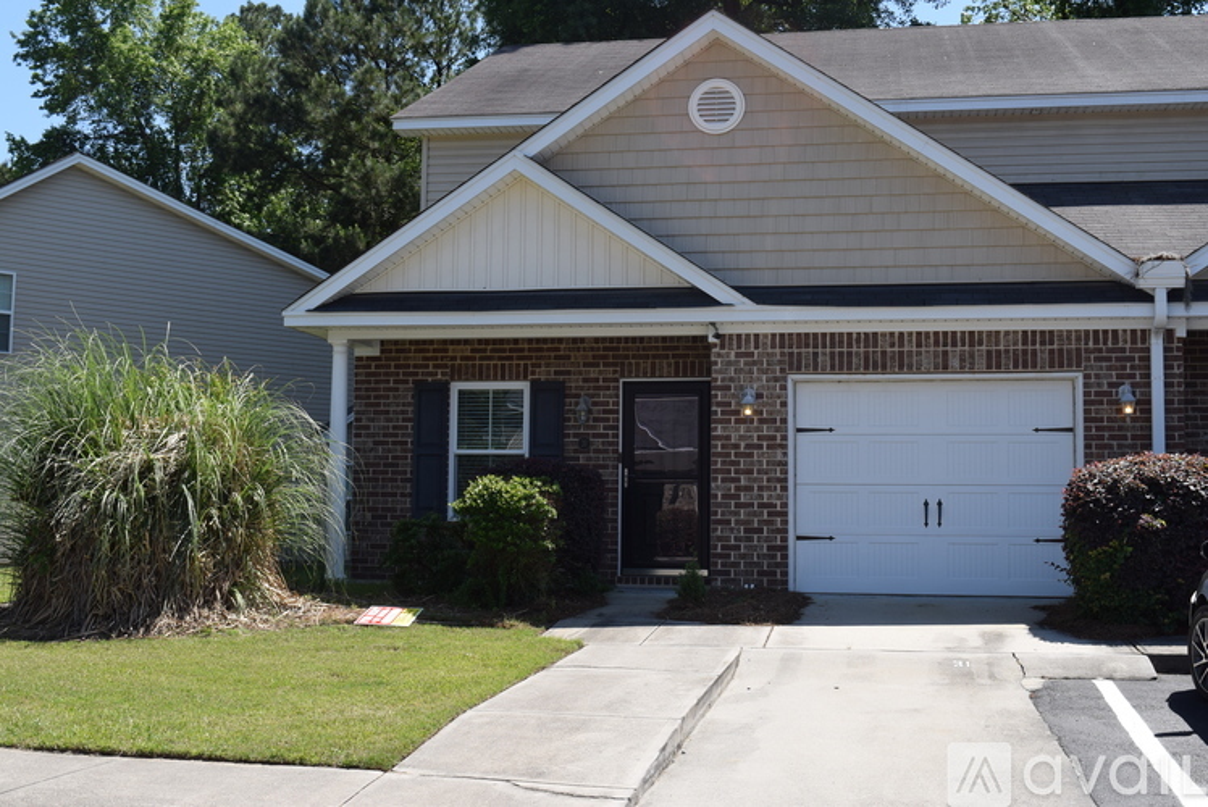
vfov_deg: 30.9
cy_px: 404
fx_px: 1461
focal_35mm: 44
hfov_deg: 44.9
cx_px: 604
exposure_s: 1/320
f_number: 9
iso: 200
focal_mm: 29
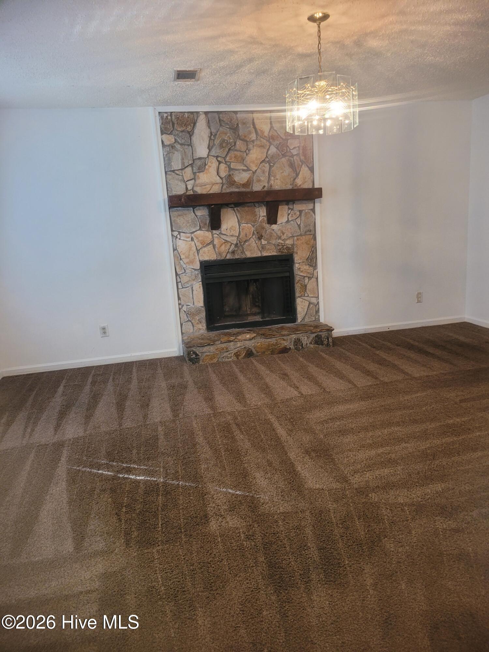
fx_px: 490
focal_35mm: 26
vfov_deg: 67.3
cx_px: 244
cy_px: 326
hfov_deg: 53.1
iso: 200
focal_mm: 5.4
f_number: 1.8
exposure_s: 1/40
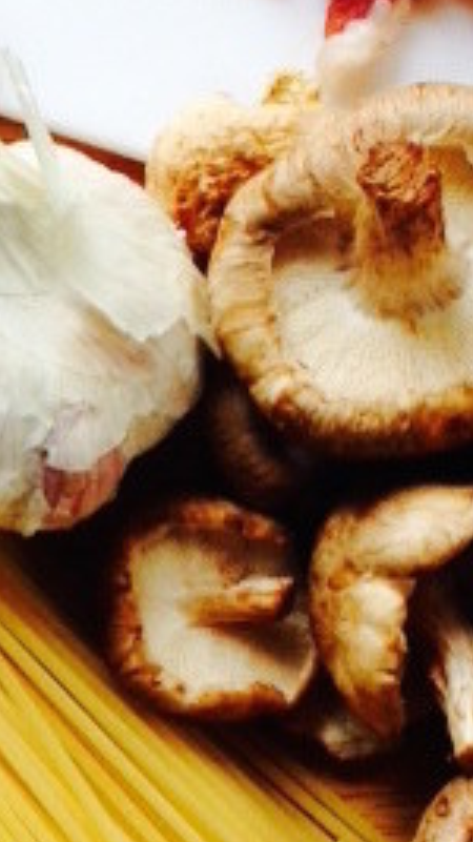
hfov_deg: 8.3
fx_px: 3258
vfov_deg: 14.7
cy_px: 438
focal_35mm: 146
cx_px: 123
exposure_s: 1/60
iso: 50
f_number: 2.4
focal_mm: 4.28
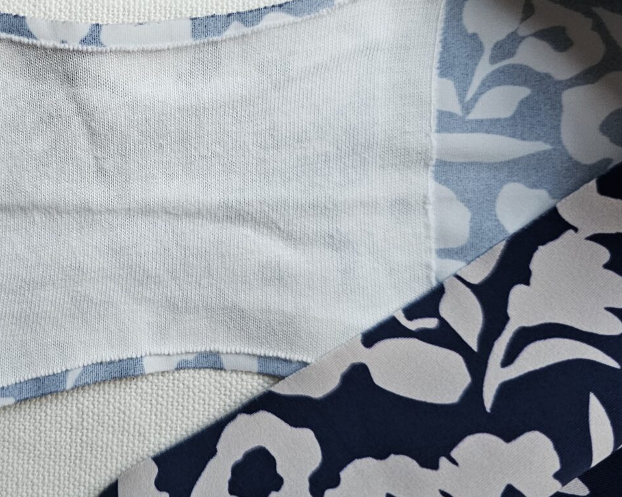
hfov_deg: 37.3
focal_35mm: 48
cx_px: 118
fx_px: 883
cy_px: 124
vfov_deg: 30.9
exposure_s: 1/37.1
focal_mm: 6.3
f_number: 1.7
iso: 320
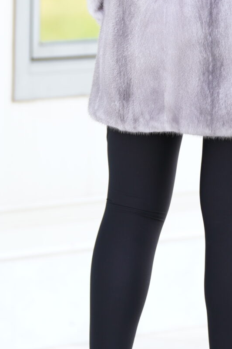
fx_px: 5106
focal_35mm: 528
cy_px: -17
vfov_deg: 3.9
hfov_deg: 2.6
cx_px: 160
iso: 200
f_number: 2.8
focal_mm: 165
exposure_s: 1/250
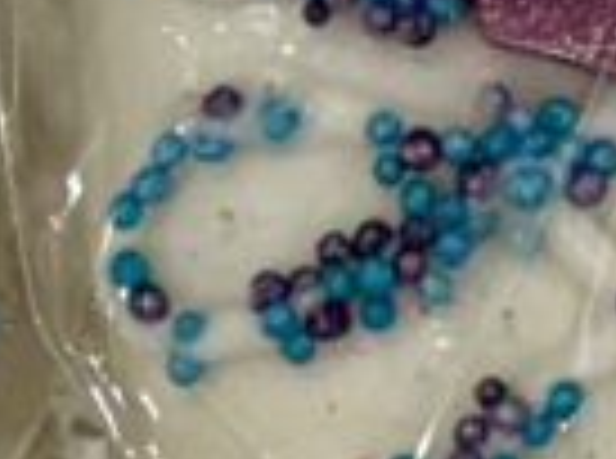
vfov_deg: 7.6
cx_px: 629
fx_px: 3461
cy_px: 432
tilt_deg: -87.9
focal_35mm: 195
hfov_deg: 10.1
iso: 80
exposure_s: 1/60
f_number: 1.6
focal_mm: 5.96
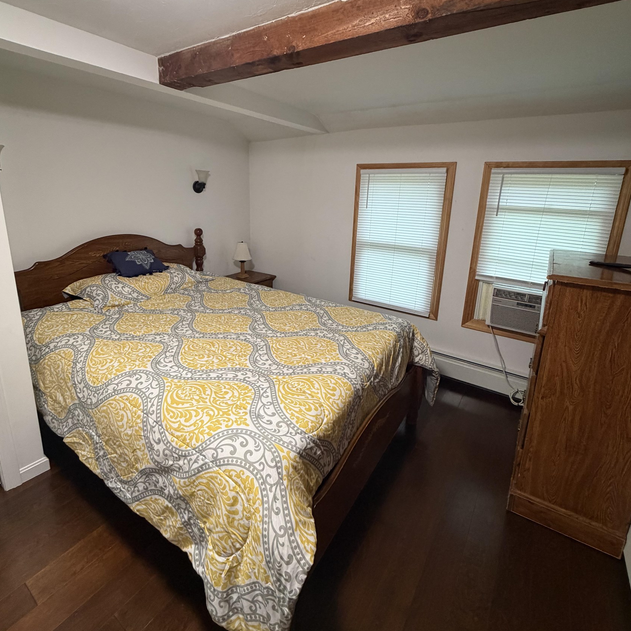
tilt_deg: -13.8
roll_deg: -2.3
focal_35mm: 17
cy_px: 275
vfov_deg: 83.5
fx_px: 351
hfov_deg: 84.0
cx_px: 309
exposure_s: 1/60
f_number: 2.2
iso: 320
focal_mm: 2.22
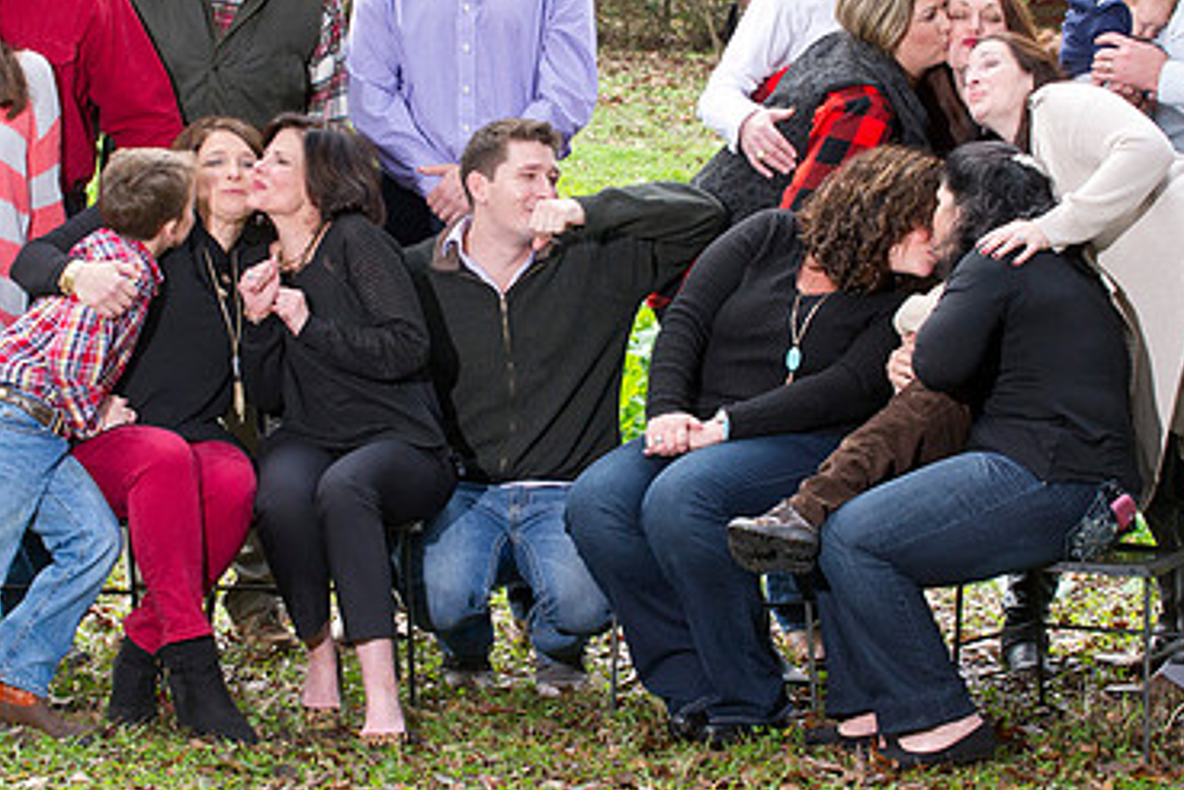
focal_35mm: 135
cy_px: 263
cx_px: 542
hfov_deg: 15.2
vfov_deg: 10.2
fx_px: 4440
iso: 1250
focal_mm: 86
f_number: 6.3
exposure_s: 1/125
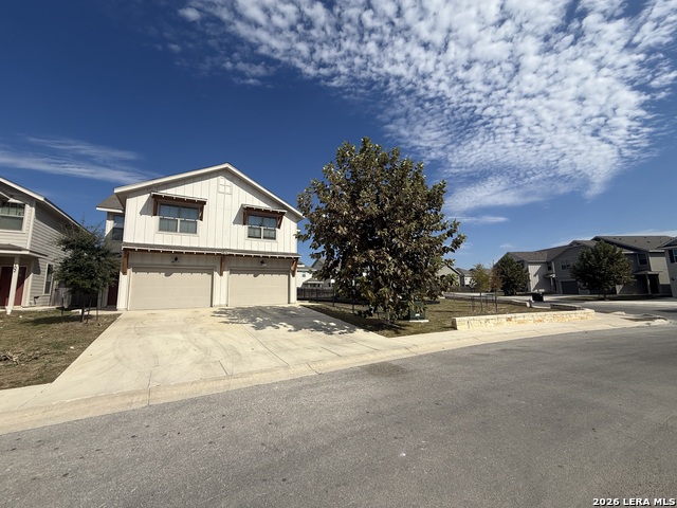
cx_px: 338
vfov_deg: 85.7
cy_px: 254
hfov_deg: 102.1
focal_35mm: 14
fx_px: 274
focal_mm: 2.22
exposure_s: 1/4425
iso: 50
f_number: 2.2
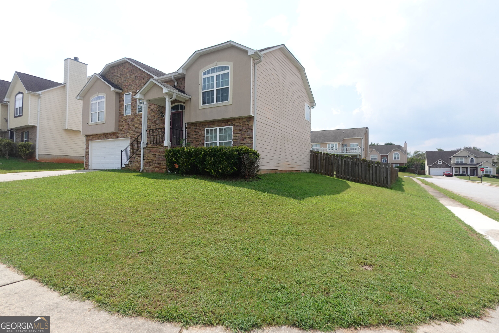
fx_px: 249
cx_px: 250
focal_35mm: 18
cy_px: 166
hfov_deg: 90.0
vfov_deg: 67.4
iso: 125
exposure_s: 1/500
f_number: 1.8
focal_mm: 6.9
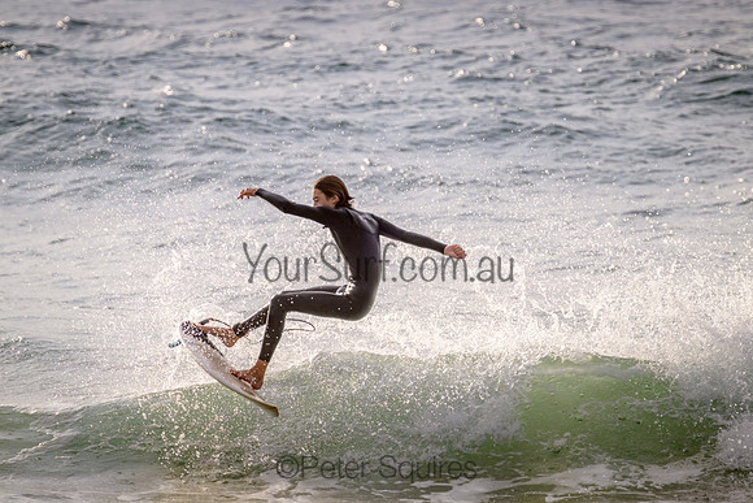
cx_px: 391
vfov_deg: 1.7
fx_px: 17362
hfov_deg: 2.5
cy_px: 242
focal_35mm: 830
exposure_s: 1/2000
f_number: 11
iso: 560
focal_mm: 800
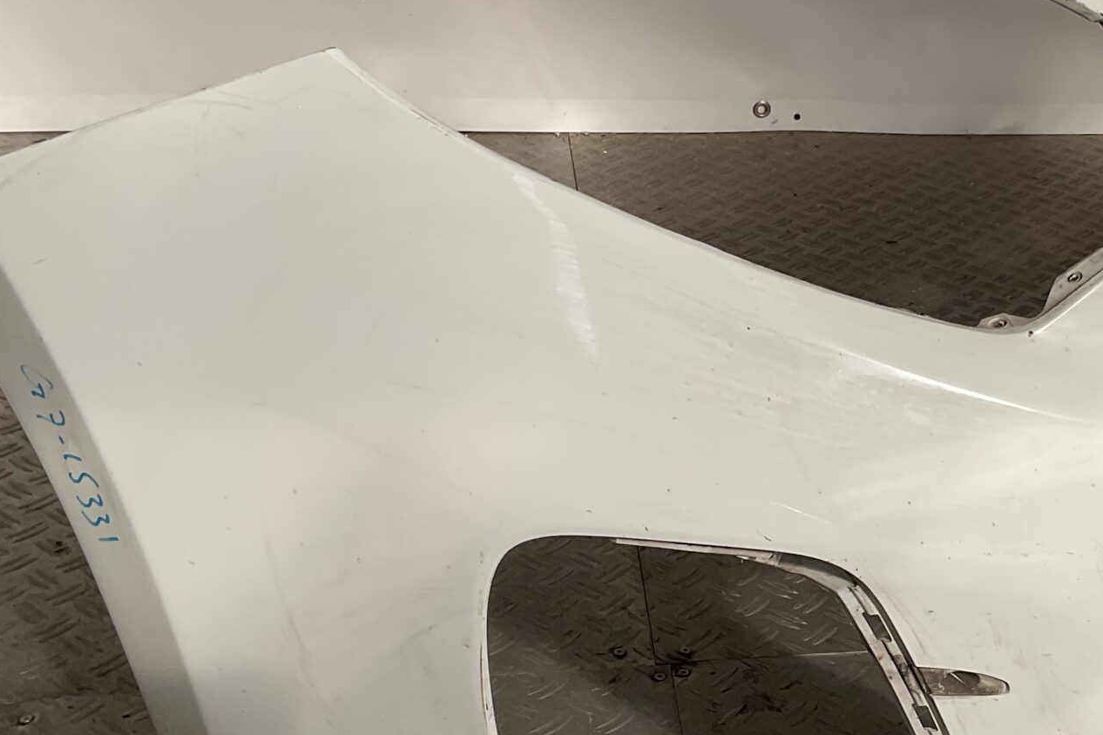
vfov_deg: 22.3
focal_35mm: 61
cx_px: 930
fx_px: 1869
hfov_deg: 31.7
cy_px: 408
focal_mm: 3
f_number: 1.8
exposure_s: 1/1626
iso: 16
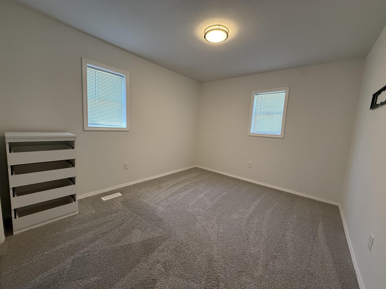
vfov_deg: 85.7
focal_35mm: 14
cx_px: 193
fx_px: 156
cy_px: 144
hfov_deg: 102.1
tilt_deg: -6.6
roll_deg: -3.5
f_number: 2.2
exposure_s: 1/120
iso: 320
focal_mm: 2.22
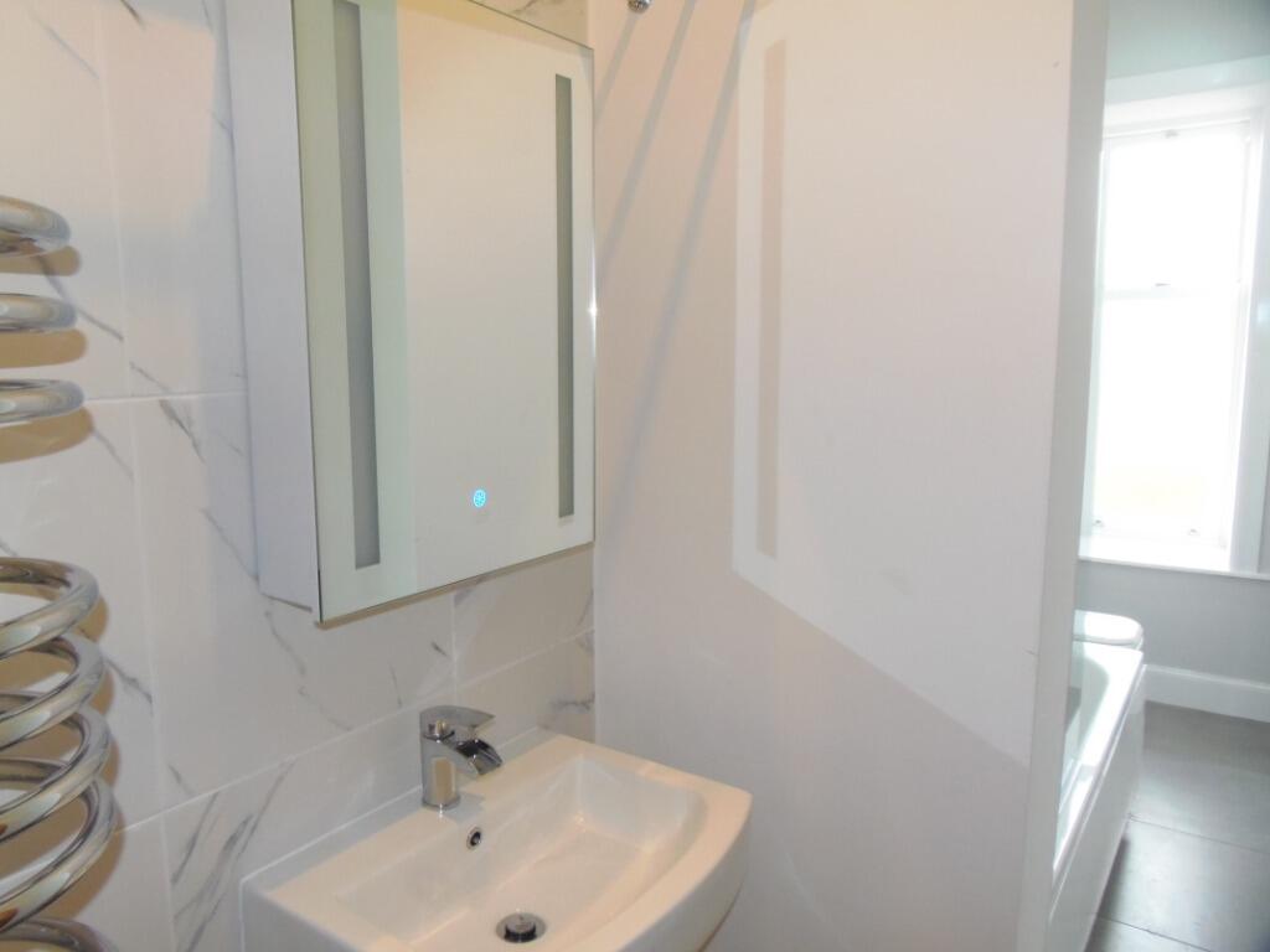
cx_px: 635
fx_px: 881
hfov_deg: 71.6
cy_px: 476
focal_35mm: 24
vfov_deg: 56.8
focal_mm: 4.3
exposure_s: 1/30
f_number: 2.9
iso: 200
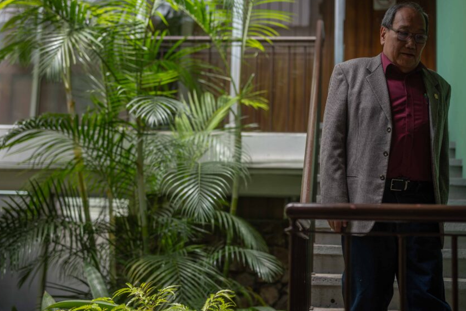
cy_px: 124
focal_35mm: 61
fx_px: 790
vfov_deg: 22.2
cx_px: 259
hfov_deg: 32.8
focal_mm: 50
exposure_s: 1/640
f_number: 2
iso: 200
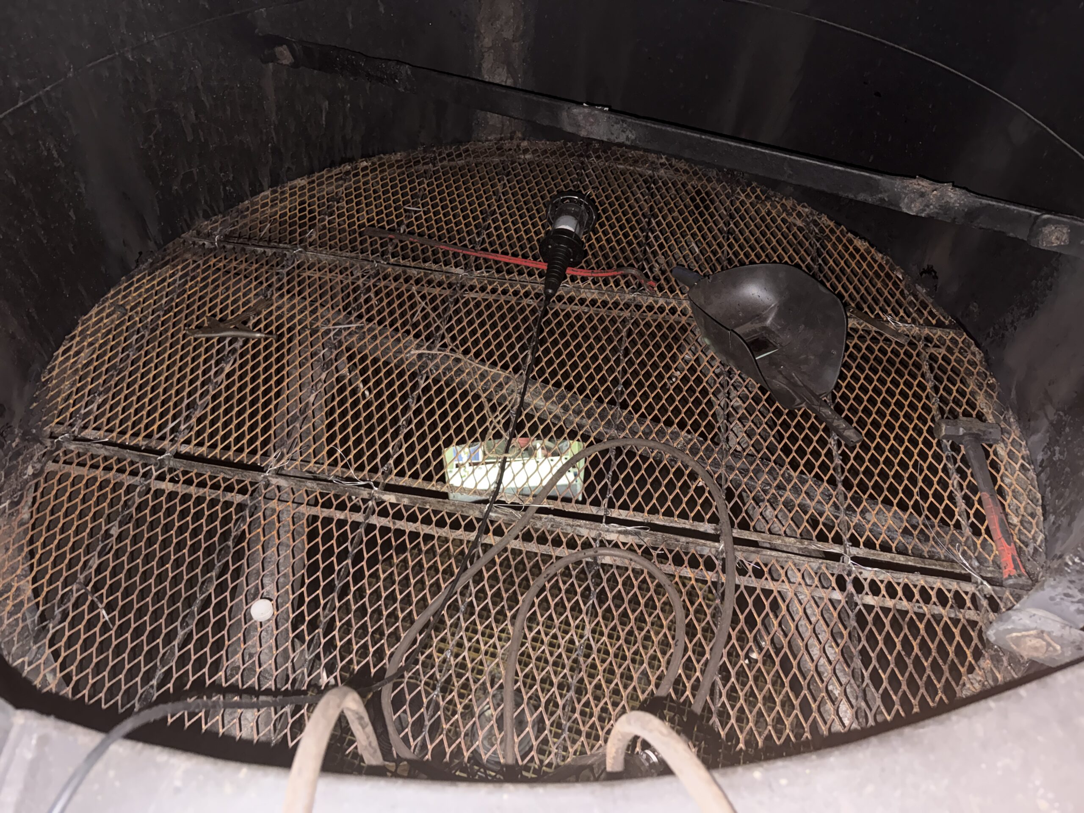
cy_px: 406
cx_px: 542
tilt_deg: -46.9
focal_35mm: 24
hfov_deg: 71.6
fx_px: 752
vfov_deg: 56.8
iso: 500
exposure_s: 1/4
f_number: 1.78
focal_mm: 6.76
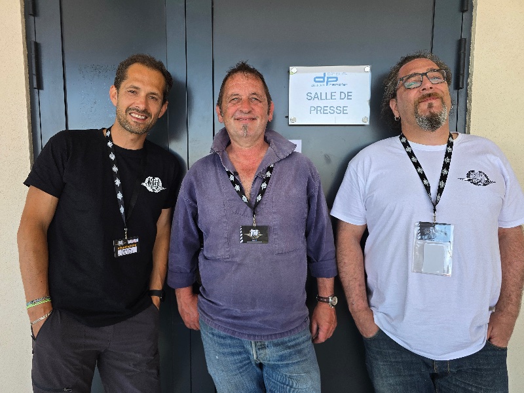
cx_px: 262
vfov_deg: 58.9
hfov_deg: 73.9
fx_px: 348
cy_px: 196
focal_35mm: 23
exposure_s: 1/180
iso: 40
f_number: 1.7
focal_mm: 6.3
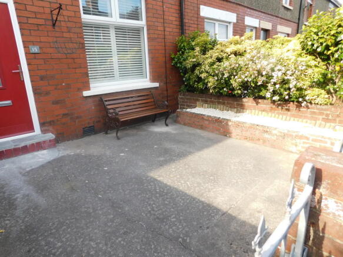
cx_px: 172
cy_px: 128
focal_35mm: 23
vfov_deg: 58.9
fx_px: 228
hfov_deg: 73.9
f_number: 3
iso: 125
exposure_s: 1/320
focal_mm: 4
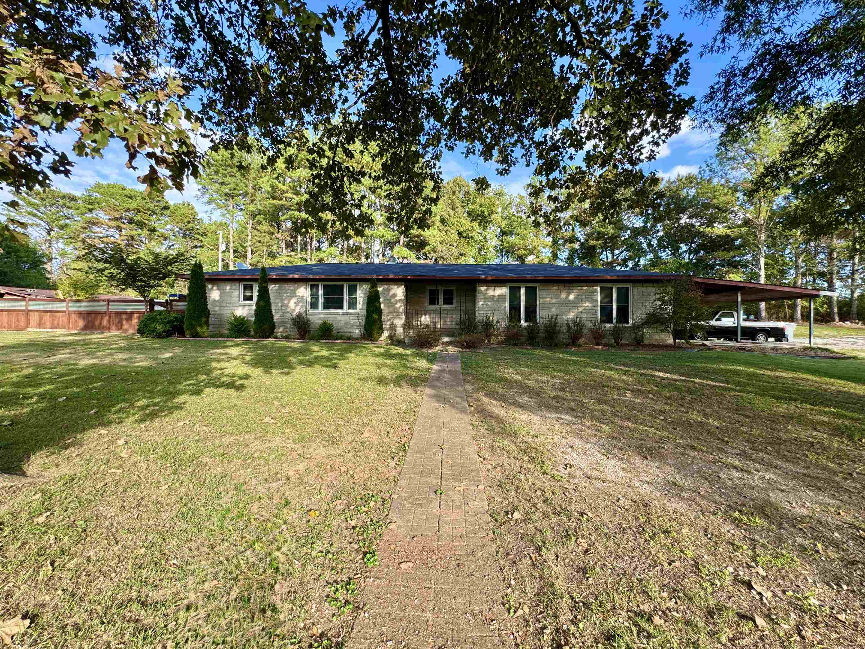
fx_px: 350
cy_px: 324
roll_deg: -0.1
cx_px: 432
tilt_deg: -0.2
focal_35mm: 14
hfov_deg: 102.1
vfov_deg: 85.7
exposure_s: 1/290
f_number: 2.2
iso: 40
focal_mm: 2.22
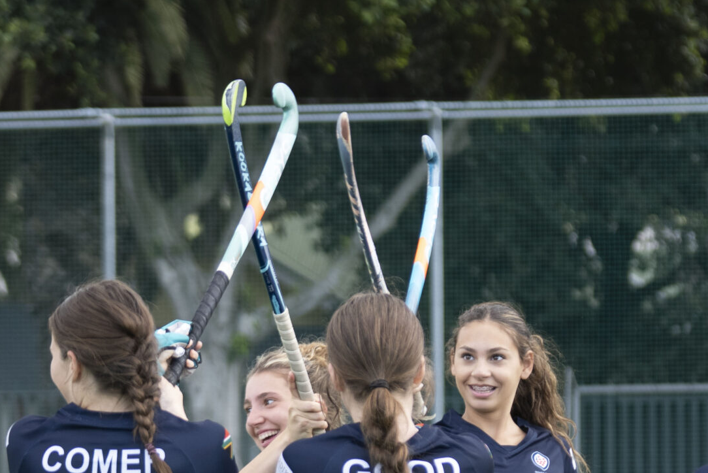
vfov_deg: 5.5
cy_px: 397
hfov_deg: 8.3
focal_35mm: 248
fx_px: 4880
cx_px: 442
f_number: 5.6
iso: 800
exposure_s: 1/500
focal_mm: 140
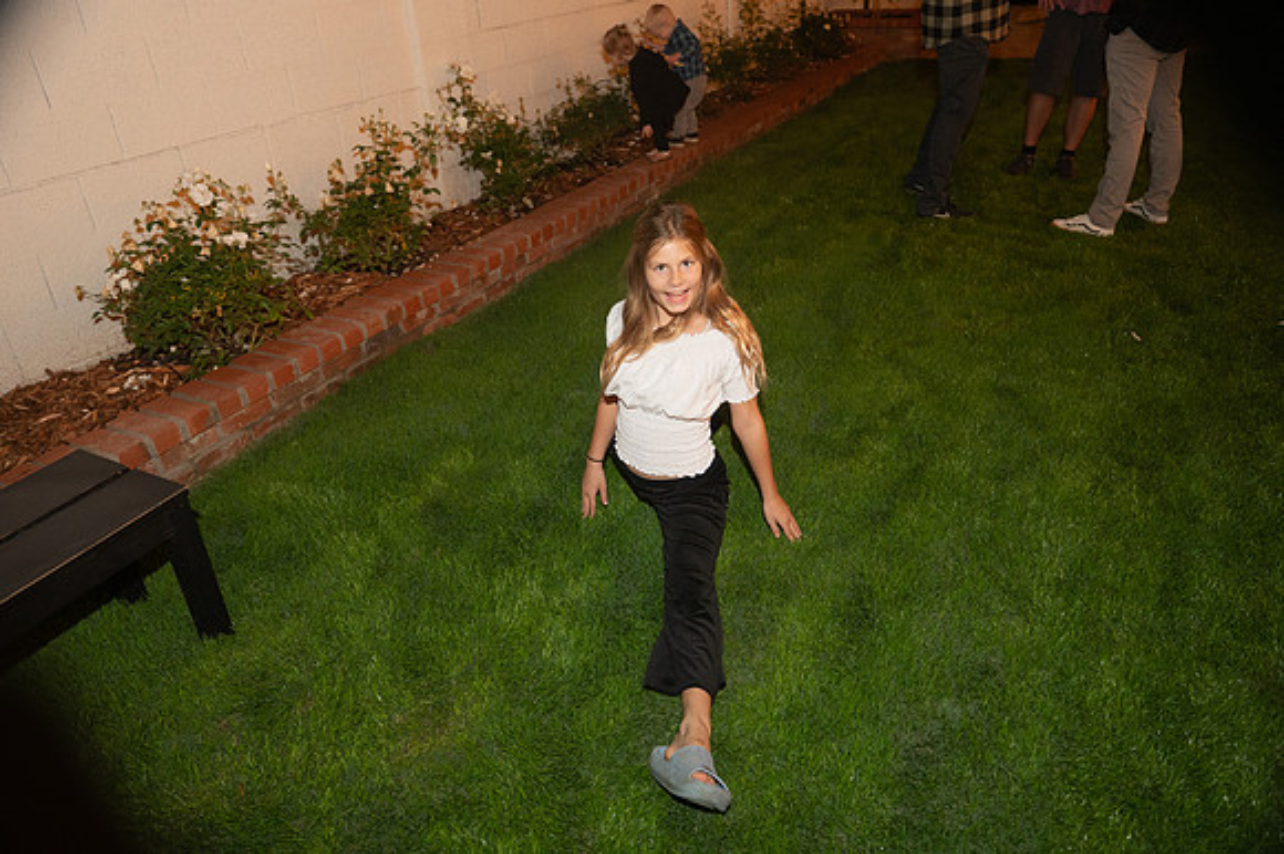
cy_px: 427
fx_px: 855
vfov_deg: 53.1
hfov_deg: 73.8
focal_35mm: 24
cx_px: 642
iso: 3200
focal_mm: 24
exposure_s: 1/80
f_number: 3.5
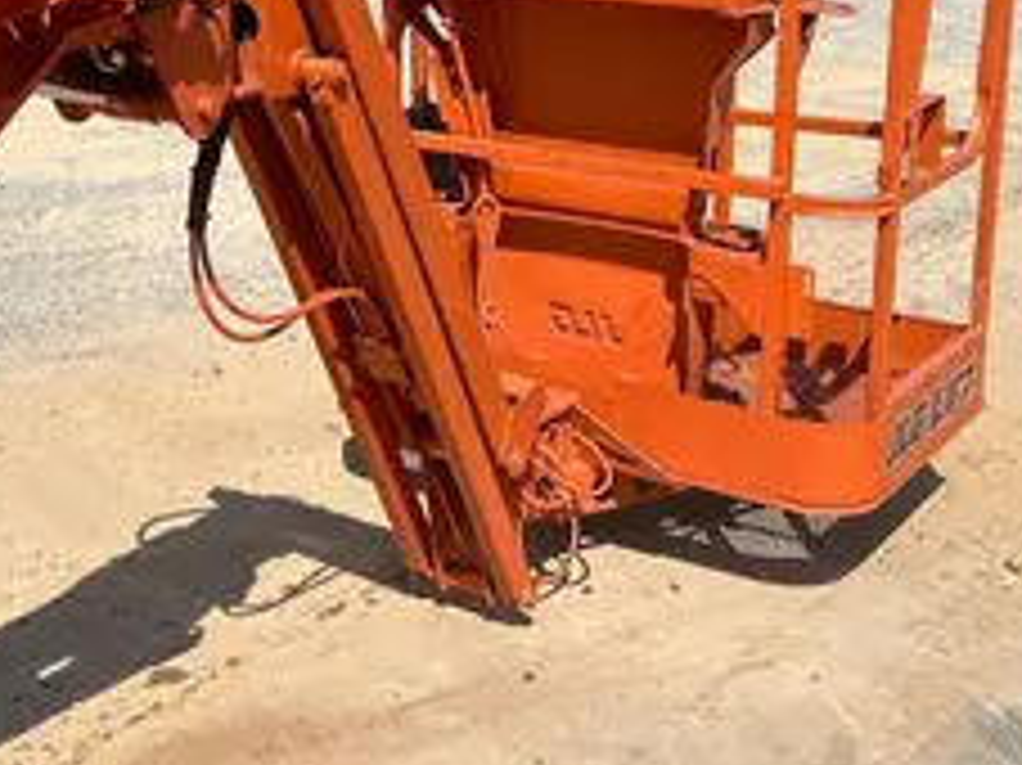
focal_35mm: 63
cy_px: 146
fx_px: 1859
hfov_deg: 30.5
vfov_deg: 22.9
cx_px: 347
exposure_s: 1/5587
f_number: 1.5
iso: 50
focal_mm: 5.7
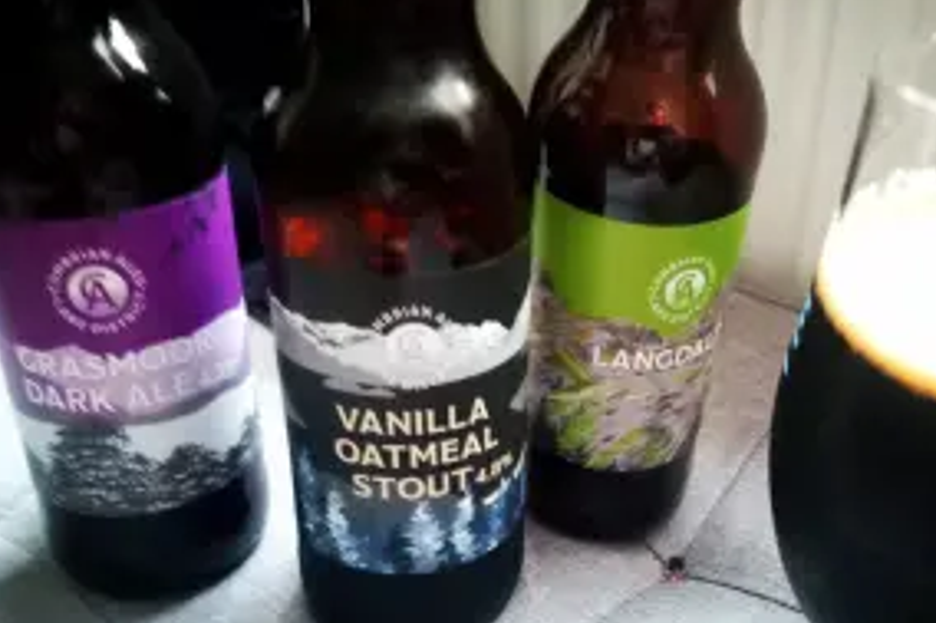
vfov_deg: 32.5
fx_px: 1065
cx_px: 593
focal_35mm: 41
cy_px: 356
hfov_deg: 46.9
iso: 2443
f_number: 2
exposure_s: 1/11.1
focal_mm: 3.54
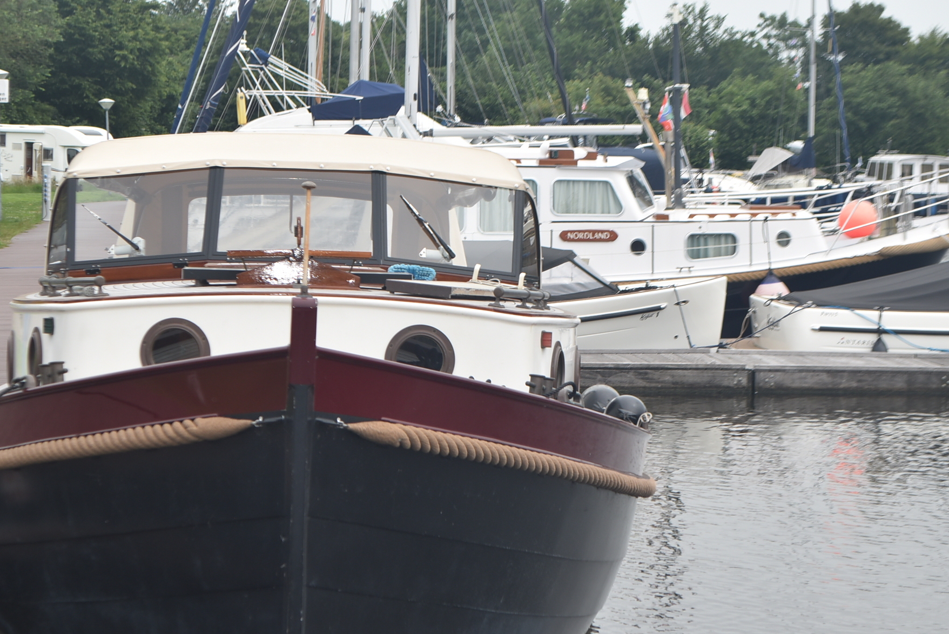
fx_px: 2928
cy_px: 432
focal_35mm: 111
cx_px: 312
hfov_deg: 18.4
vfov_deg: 12.3
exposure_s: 1/200
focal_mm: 52
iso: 100
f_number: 7.1
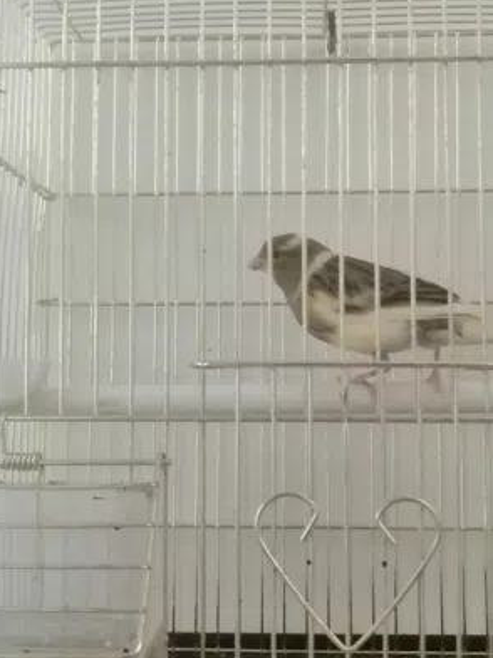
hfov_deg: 27.0
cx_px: 243
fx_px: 1027
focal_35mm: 54
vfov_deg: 35.6
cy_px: 325
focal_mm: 3.95
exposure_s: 1/25
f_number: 1.8
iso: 320
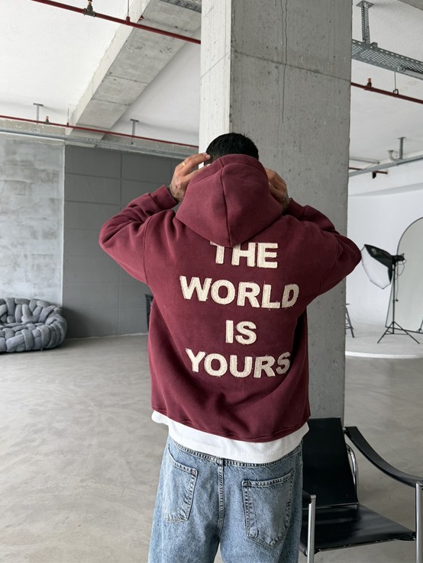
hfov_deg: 53.1
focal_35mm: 26
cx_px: 215
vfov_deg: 67.2
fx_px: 423
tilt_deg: +0.1
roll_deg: -1.0
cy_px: 259
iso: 64
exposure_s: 1/121
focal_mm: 6.76
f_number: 1.78
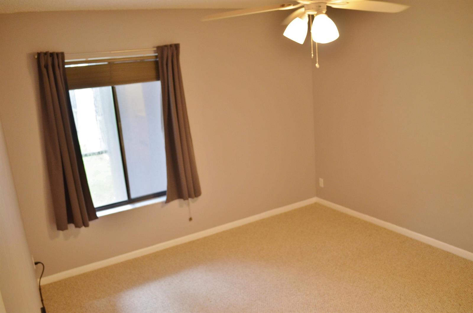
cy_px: 156
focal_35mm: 30
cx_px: 236
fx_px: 393
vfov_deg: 43.4
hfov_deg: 62.0
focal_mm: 20
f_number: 4
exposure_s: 1/60
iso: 800
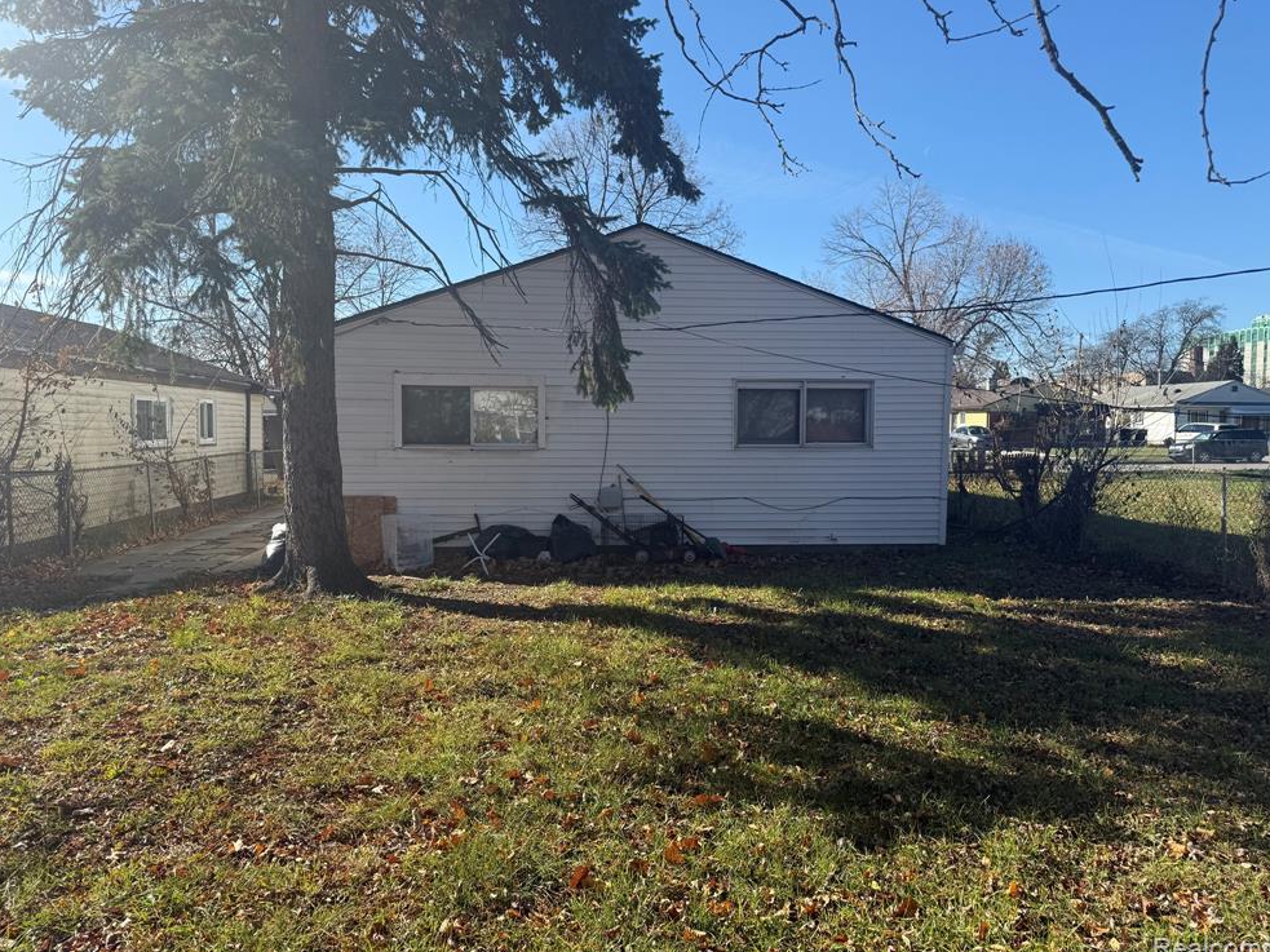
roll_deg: -0.4
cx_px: 623
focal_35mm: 25
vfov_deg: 54.9
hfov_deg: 69.4
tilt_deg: -2.6
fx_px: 917
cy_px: 473
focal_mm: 6.76
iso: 80
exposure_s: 1/2703
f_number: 1.78
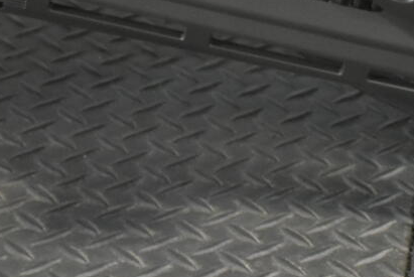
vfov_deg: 6.3
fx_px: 2434
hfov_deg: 9.4
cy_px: -276
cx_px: 671
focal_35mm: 211
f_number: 4.5
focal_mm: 29
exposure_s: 1/15
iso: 1600
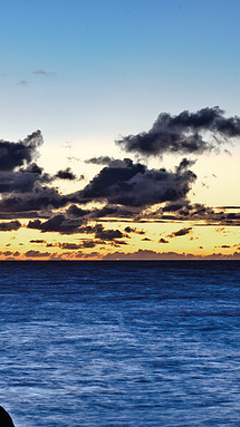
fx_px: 1439
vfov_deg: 16.9
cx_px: 57
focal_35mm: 127
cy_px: 214
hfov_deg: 9.5
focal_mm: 80
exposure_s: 2
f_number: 11
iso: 200
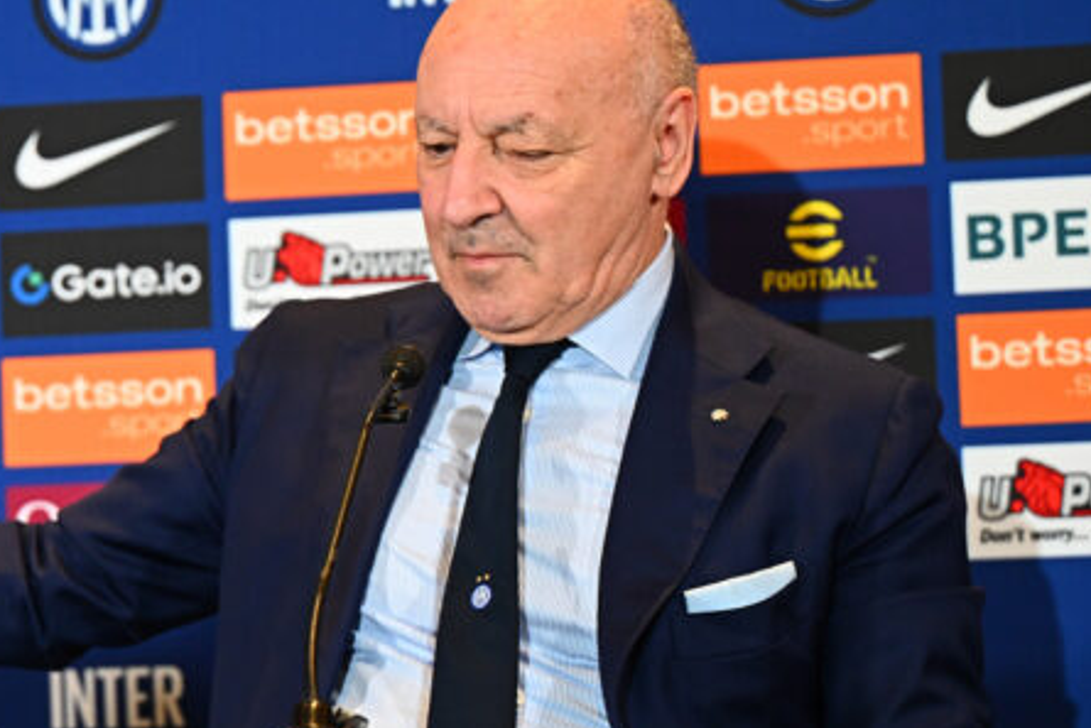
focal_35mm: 161
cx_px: -54
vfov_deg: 8.5
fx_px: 4881
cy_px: 403
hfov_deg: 12.6
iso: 1600
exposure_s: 1/250
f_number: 2.8
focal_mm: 70
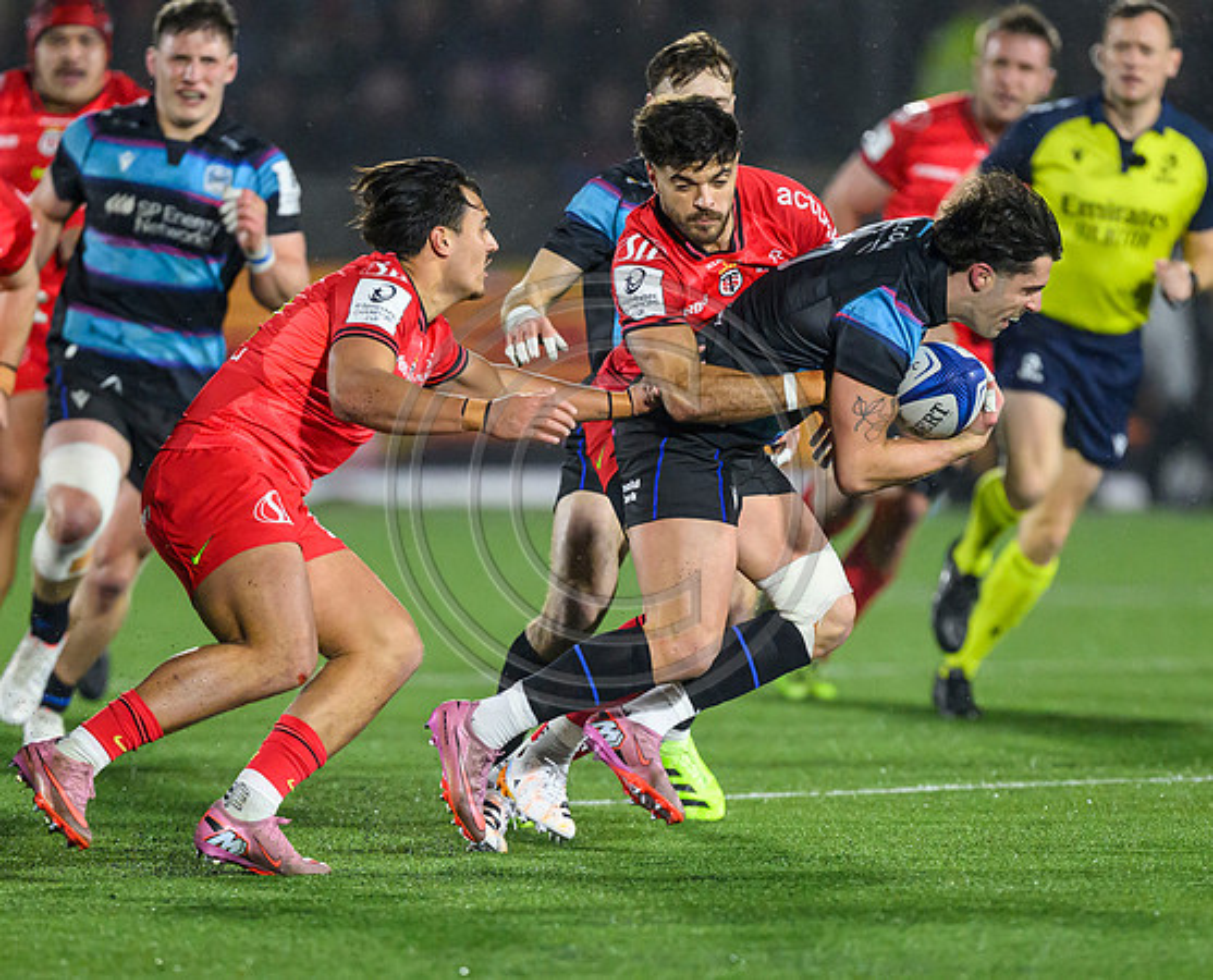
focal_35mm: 723
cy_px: 649
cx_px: 516
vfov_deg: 2.2
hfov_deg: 2.7
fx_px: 26054
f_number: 3.2
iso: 4000
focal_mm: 400
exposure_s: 1/2000
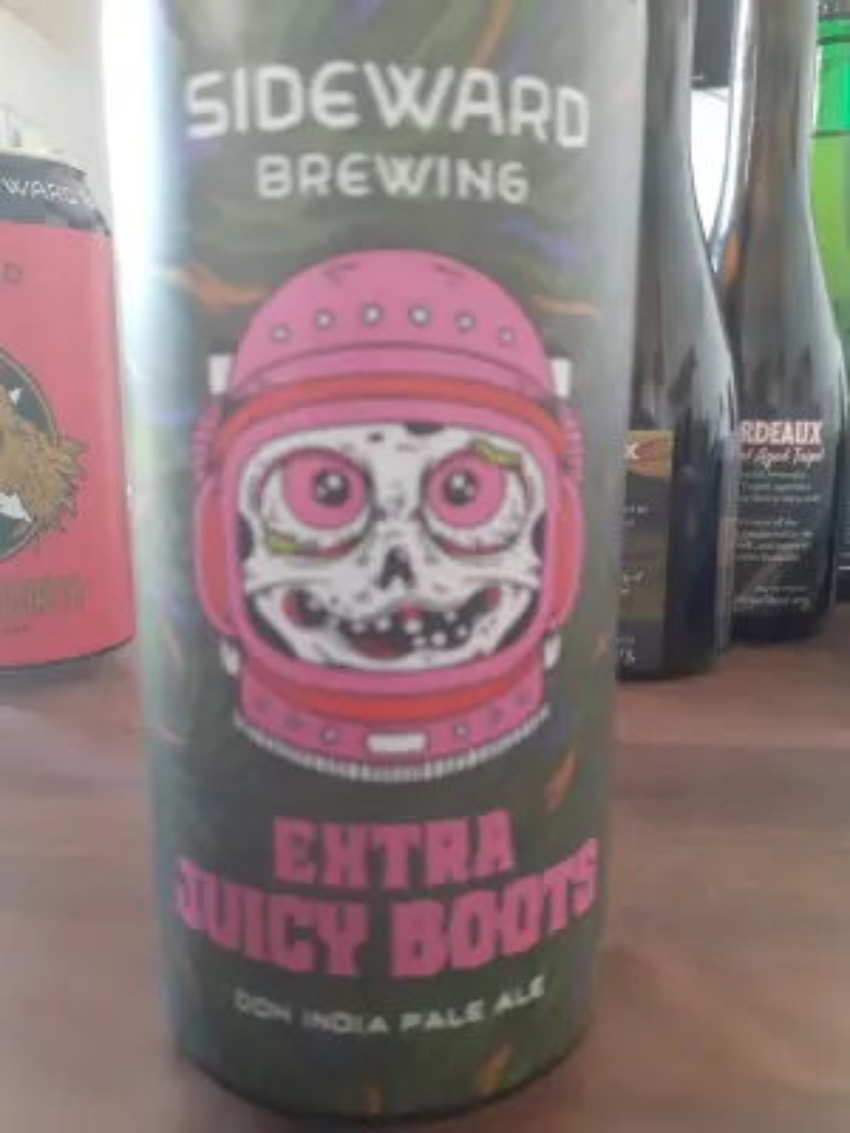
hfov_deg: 51.4
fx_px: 884
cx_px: 425
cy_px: 566
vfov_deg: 65.3
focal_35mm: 27
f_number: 1.9
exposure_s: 1/25
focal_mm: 3.6
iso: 320
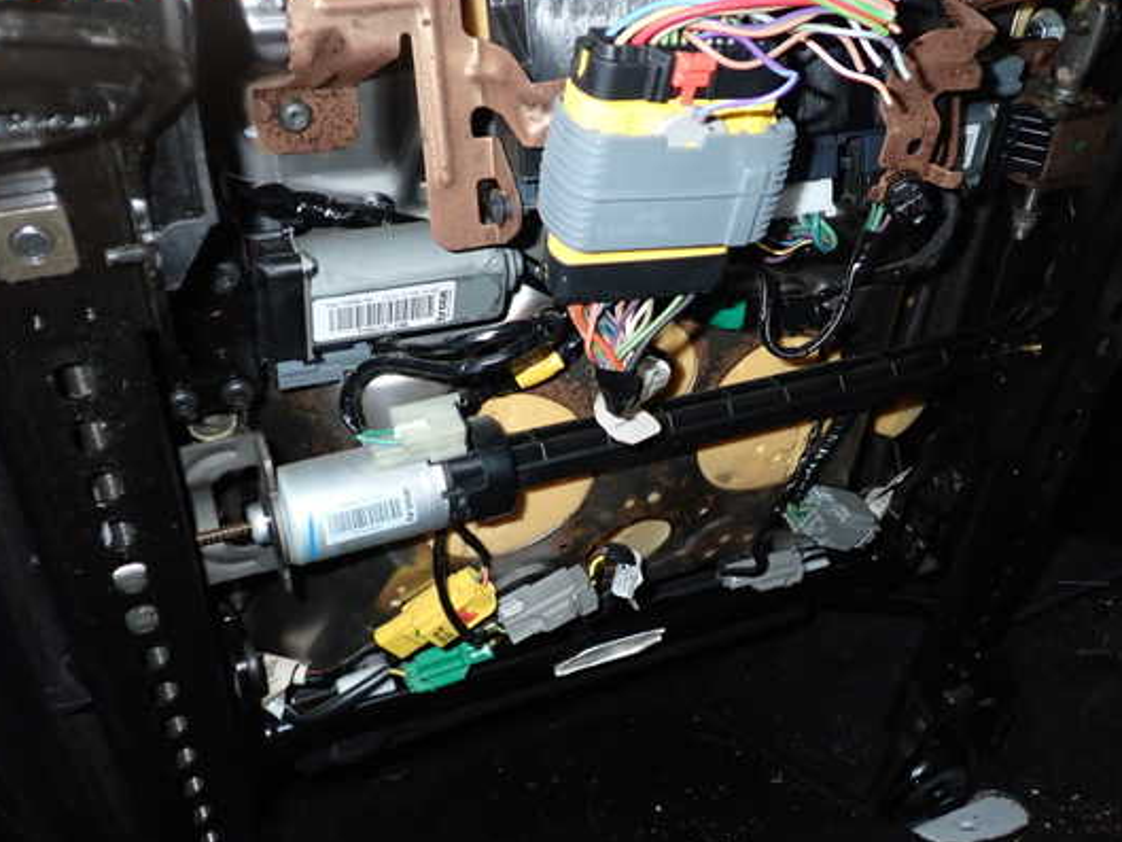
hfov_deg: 53.9
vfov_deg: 41.8
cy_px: 428
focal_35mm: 34
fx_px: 1102
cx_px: 575
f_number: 6.3
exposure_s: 1/30
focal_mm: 5.4
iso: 400
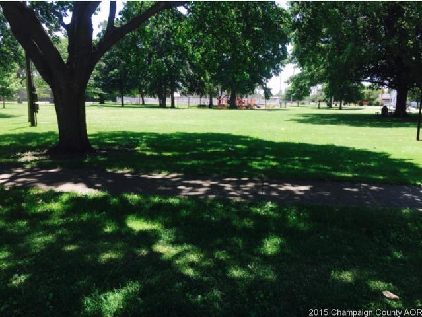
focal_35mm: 29
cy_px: 158
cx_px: 211
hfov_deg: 61.6
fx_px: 354
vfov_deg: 48.3
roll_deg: -1.9
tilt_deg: -8.9
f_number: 2.2
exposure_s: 1/403
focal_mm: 4.15
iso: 32
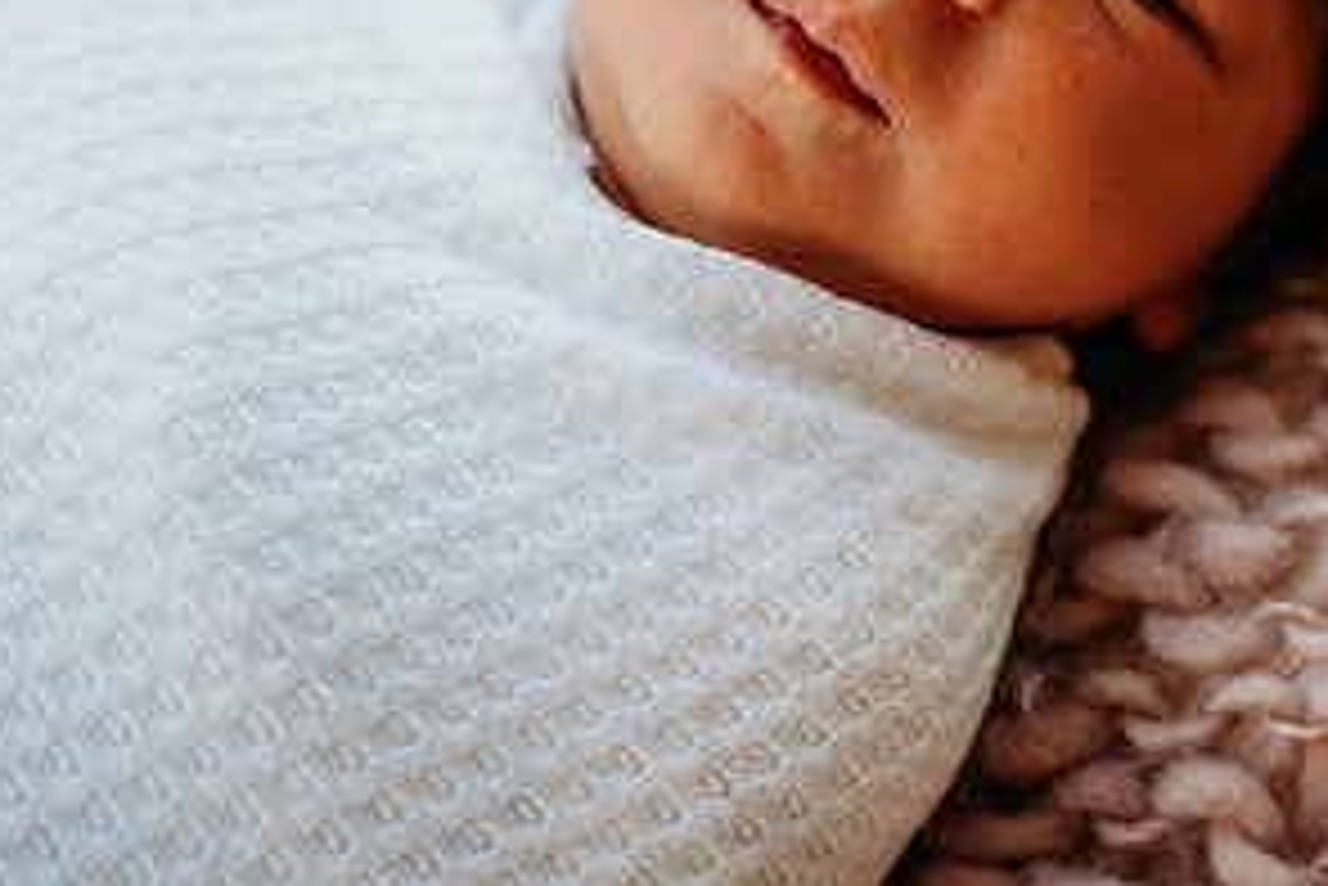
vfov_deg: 10.8
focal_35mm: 126
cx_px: 1062
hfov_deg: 16.1
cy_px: 34
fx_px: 4650
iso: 500
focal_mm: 64
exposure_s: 1/250
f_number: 3.5
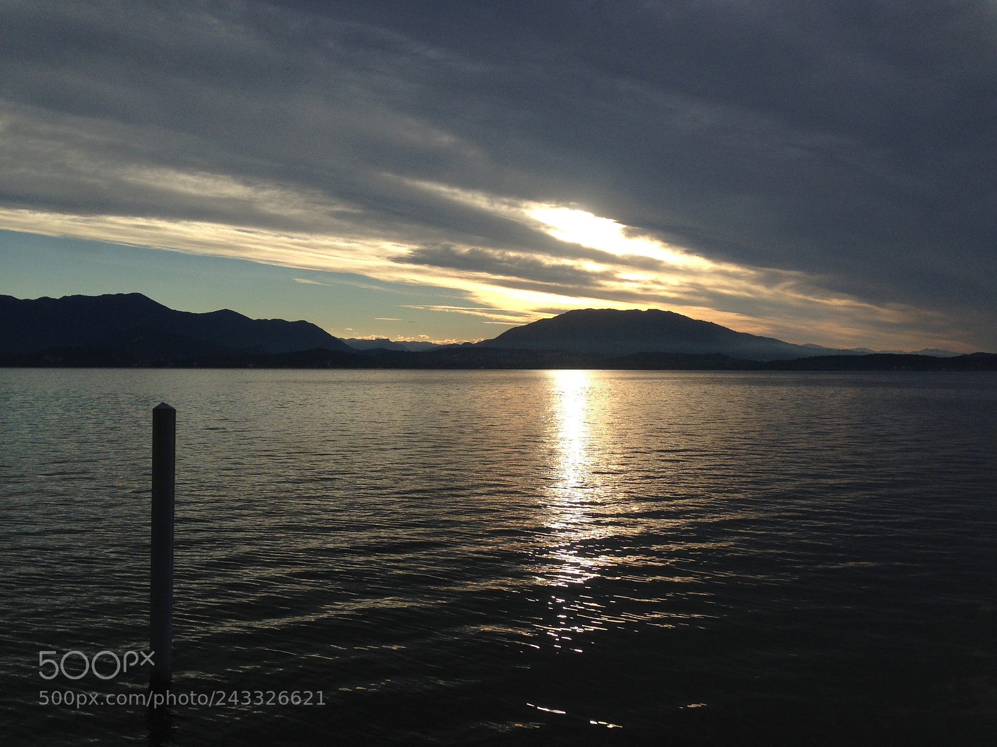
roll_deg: -1.9
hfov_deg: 55.4
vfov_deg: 42.9
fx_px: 950
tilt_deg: +0.4
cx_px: 498
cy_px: 374
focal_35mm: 33
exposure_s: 1/1695
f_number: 2.4
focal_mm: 4.12
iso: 50
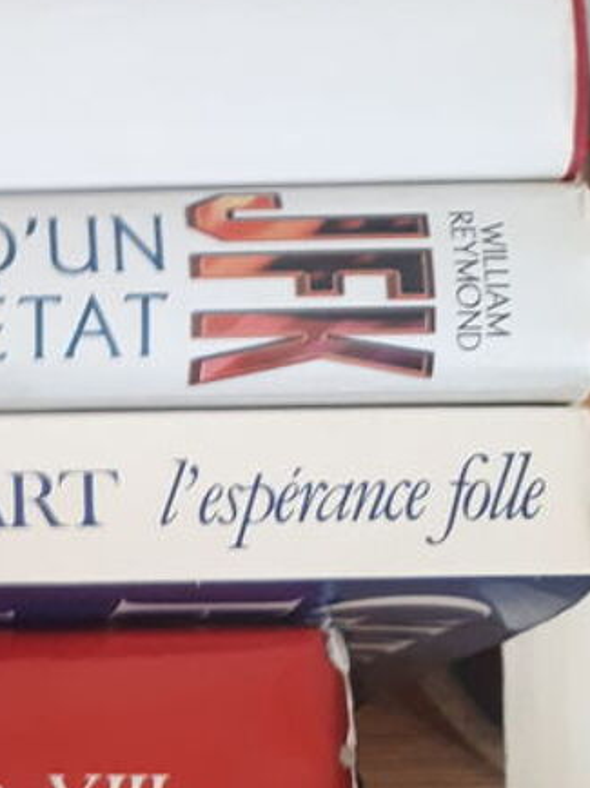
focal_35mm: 83
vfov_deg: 23.5
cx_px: -243
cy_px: 531
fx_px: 1888
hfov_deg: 16.5
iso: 200
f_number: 1.9
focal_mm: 3.6
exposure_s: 1/17
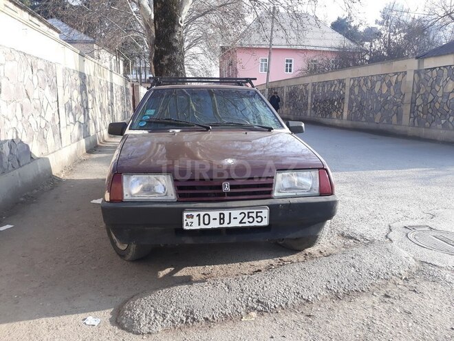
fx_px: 354
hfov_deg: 65.3
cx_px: 227
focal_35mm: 27
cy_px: 170
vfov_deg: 51.4
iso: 40
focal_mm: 3.71
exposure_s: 1/311
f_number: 1.7
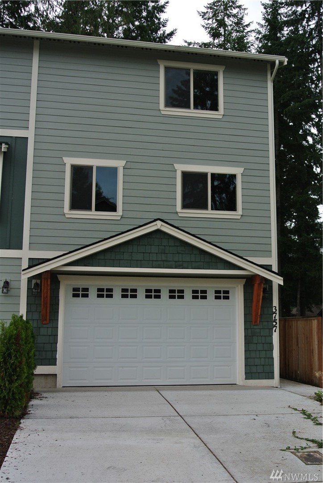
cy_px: 242
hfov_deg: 34.3
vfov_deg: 49.5
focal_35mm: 39
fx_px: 524
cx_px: 162
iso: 100
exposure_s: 1/500
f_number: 4.5
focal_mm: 14.5
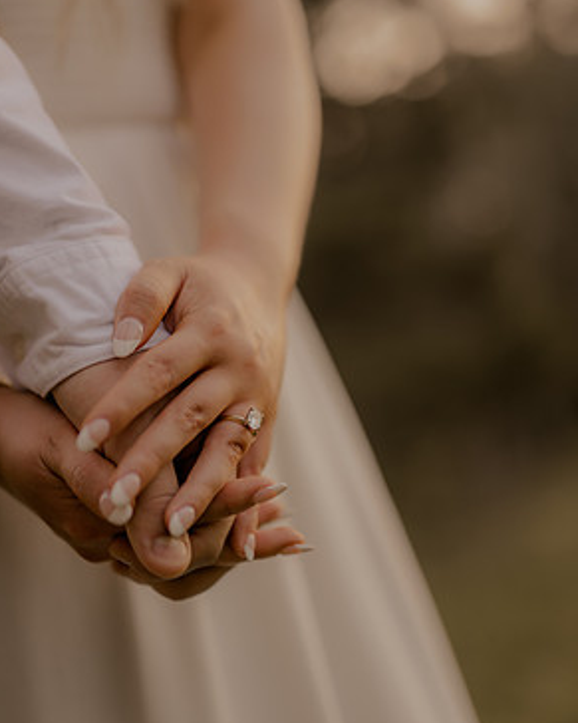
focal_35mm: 58
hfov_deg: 26.2
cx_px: 288
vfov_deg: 32.5
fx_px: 1241
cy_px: 405
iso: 200
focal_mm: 50
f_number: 2.2
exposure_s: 1/500
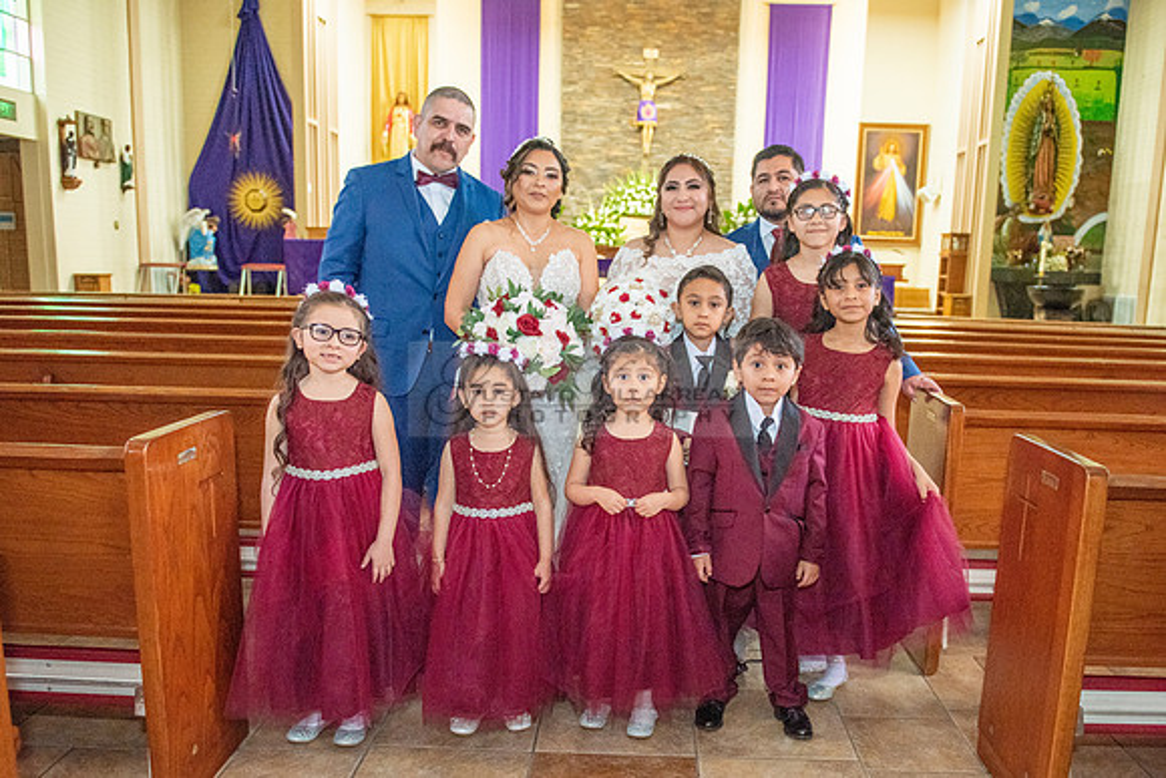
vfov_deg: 43.0
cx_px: 630
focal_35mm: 30
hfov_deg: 61.3
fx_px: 982
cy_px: 470
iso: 2000
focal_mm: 24
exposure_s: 1/160
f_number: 2.8
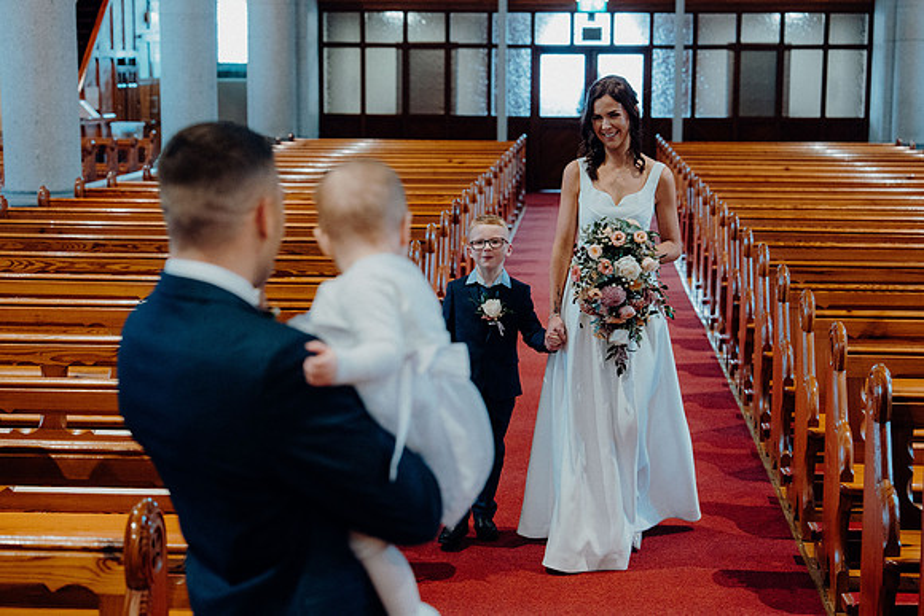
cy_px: 308
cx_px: 462
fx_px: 1643
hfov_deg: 31.4
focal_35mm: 64
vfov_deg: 21.3
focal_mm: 64
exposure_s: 1/160
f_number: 3.5
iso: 3200
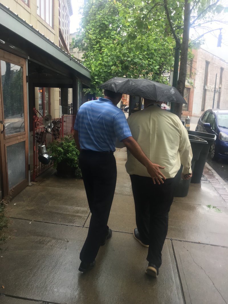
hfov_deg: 48.2
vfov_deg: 61.6
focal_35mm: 29
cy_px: 152
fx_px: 255
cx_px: 114
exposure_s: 1/120
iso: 40
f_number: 2.2
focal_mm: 4.15
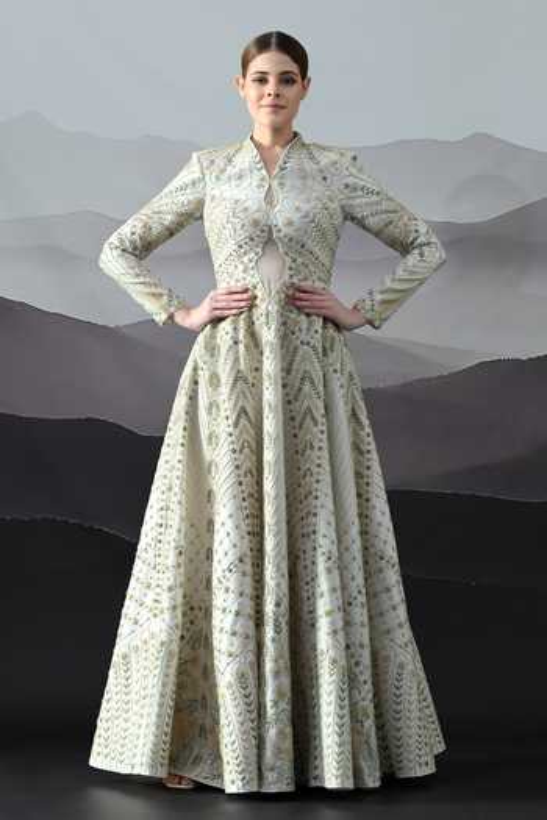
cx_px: 274
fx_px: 1436
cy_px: 410
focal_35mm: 63
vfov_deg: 31.9
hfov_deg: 21.6
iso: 250
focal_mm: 63
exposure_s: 1/160
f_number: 8
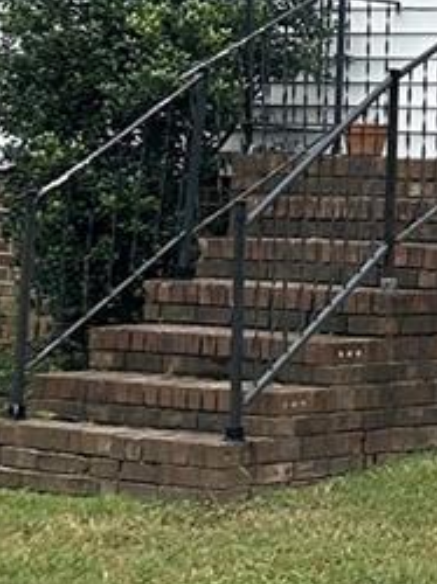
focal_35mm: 160
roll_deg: -1.2
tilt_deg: +3.2
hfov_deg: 8.8
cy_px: 35
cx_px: 872
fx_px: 2698
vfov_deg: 12.3
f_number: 1.5
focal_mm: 5.7
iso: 50
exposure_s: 1/1196
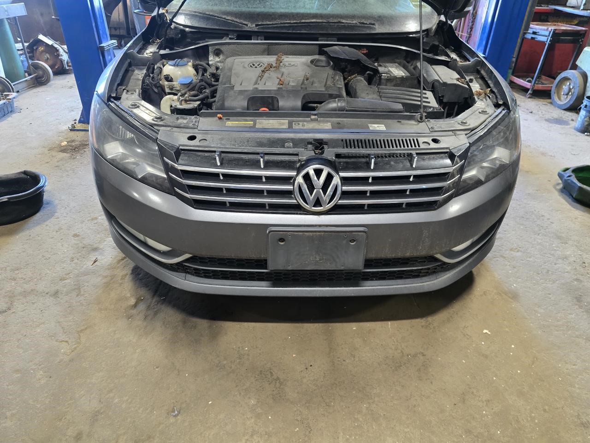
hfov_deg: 73.9
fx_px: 392
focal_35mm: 23
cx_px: 295
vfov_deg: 58.9
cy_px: 222
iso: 1000
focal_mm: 6.3
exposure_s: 1/120
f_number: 1.7
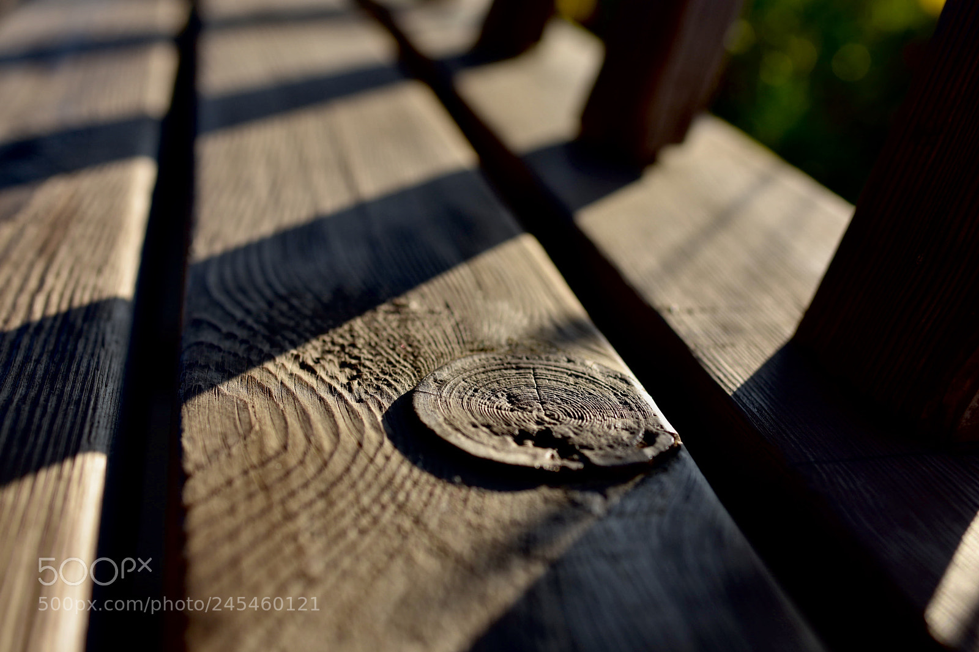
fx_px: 979
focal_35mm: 36
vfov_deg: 36.9
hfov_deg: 53.1
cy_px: 326
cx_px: 490
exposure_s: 1/500
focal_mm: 24
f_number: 2.8
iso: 100
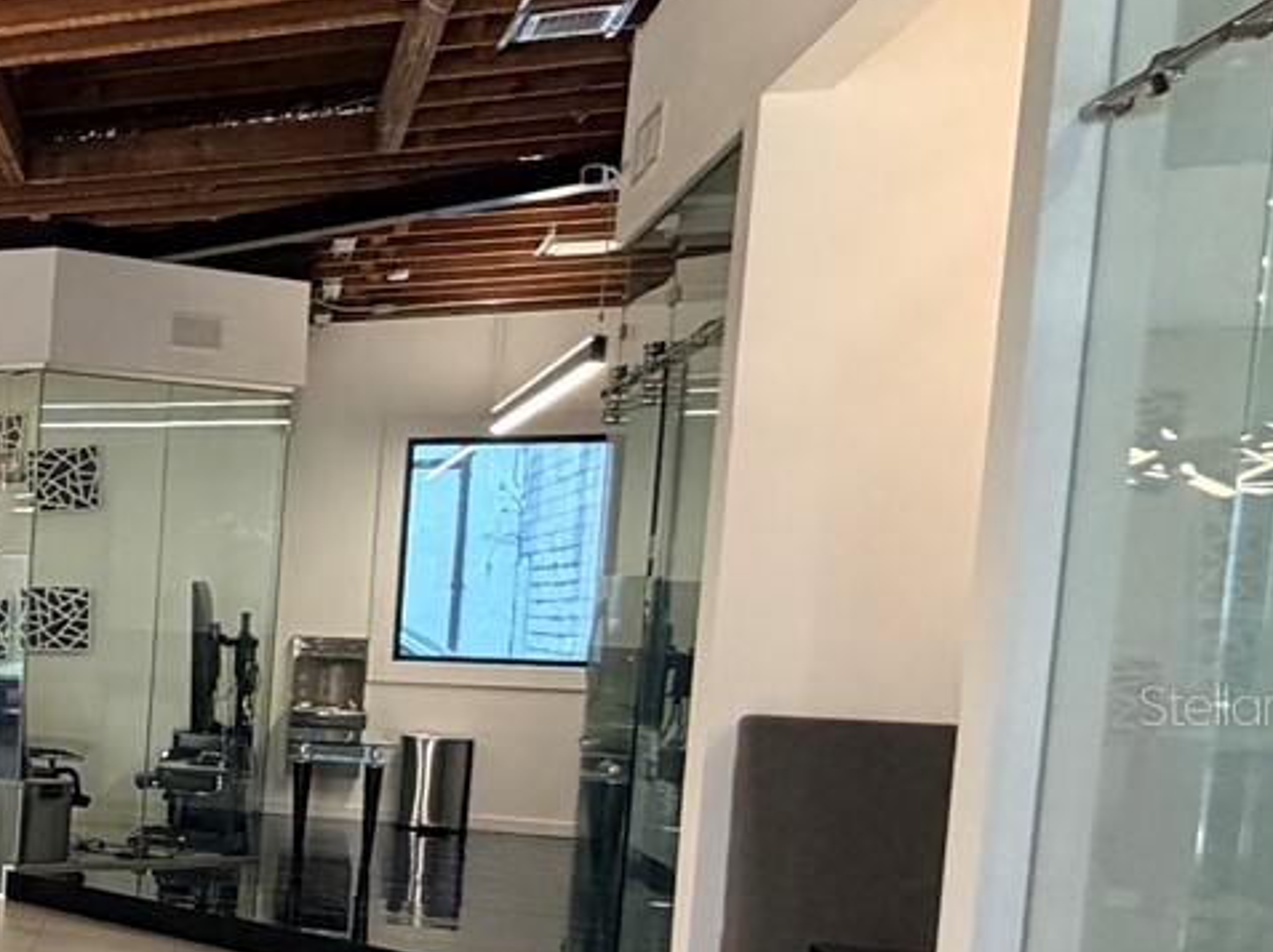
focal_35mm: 47
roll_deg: -1.1
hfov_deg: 26.1
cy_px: 704
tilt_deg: -3.4
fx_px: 1727
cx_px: -745
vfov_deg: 30.4
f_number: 2.2
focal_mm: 2.22
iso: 320
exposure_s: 1/114
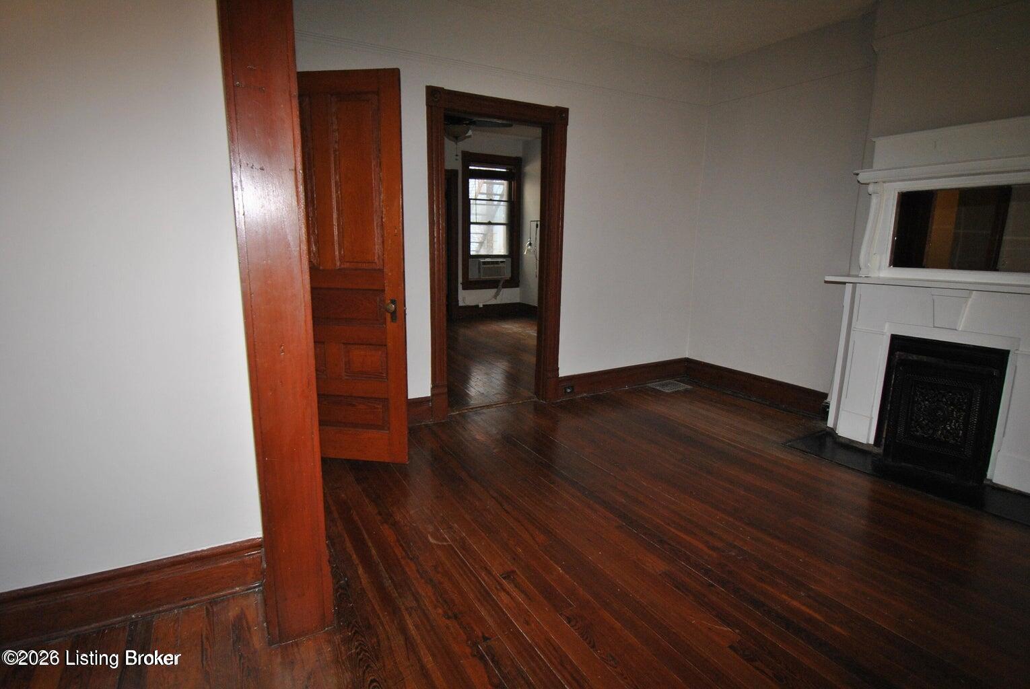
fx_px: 494
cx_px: 515
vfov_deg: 69.8
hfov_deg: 92.4
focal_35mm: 17
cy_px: 344
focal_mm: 11.5
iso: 400
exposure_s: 1/60
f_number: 5.6
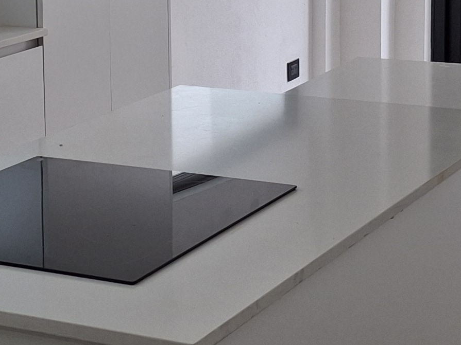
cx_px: 74
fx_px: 1518
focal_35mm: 114
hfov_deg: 17.1
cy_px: 8
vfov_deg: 12.8
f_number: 1.8
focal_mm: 4.69
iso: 32
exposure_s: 1/154
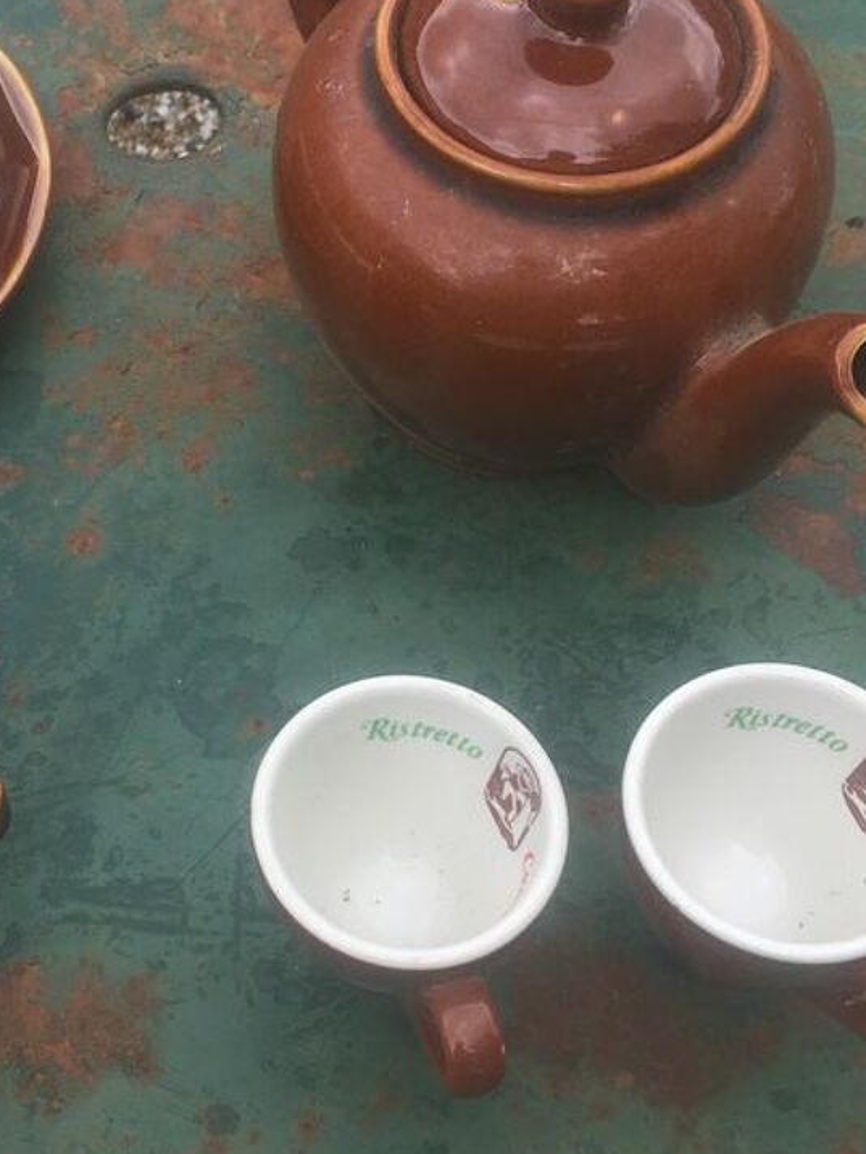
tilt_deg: -62.0
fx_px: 1801
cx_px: 227
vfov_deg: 35.5
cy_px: 568
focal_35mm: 54
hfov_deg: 26.7
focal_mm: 4.15
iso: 25
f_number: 2.2
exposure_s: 1/484
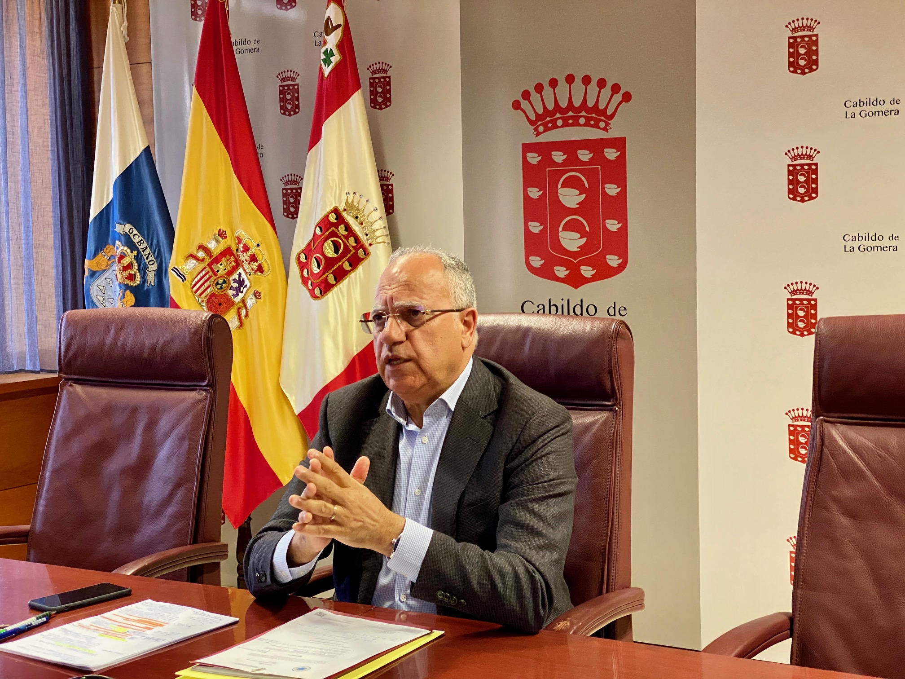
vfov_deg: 28.0
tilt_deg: -2.5
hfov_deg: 36.8
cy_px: 340
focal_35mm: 52
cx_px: 452
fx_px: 1359
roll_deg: +1.0
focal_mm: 6
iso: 250
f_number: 2
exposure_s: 1/50
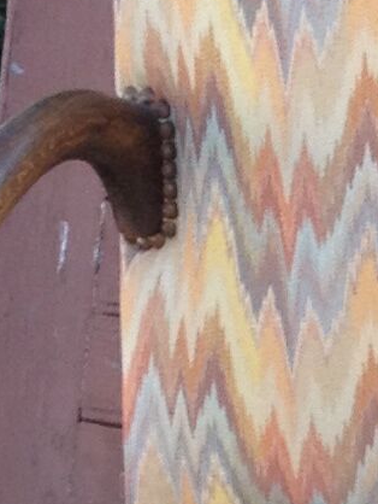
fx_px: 3971
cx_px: 717
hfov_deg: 5.4
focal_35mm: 273
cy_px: 947
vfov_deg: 7.0
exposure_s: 1/228
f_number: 2.4
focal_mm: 4.28
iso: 50
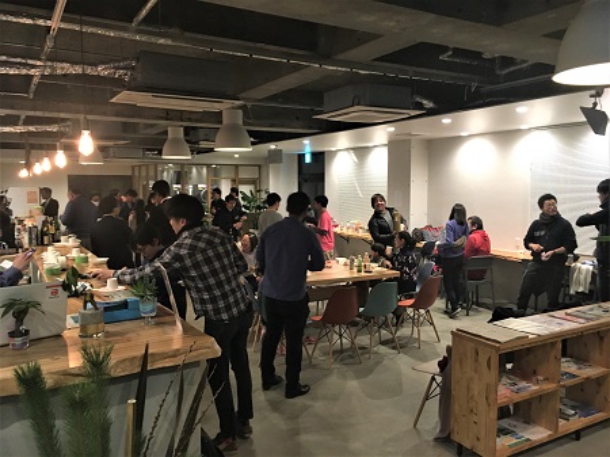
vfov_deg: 48.2
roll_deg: -1.6
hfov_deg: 61.7
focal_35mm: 29
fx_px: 511
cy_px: 228
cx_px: 305
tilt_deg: -5.4
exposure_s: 1/17
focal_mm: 4.15
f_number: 2.2
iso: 200
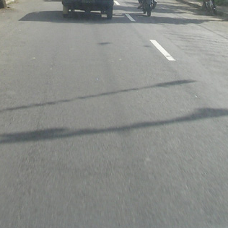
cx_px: 103
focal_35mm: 85
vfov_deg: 19.9
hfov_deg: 20.4
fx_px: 633
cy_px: 14
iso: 50
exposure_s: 1/158
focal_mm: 5.8
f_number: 5.6
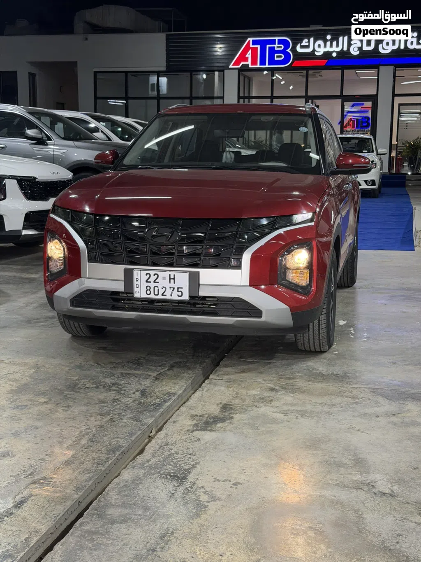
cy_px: 281
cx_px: 210
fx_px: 778
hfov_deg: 30.3
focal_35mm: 48
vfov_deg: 39.7
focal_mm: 6.76
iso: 160
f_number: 1.78
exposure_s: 1/100
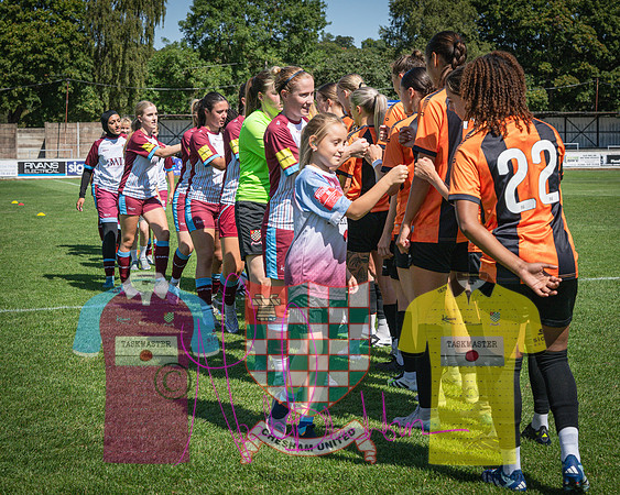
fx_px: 1245
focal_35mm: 68
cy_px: 163
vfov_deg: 22.4
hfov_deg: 27.9
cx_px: 279
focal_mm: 45
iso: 400
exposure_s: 1/3200
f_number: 5
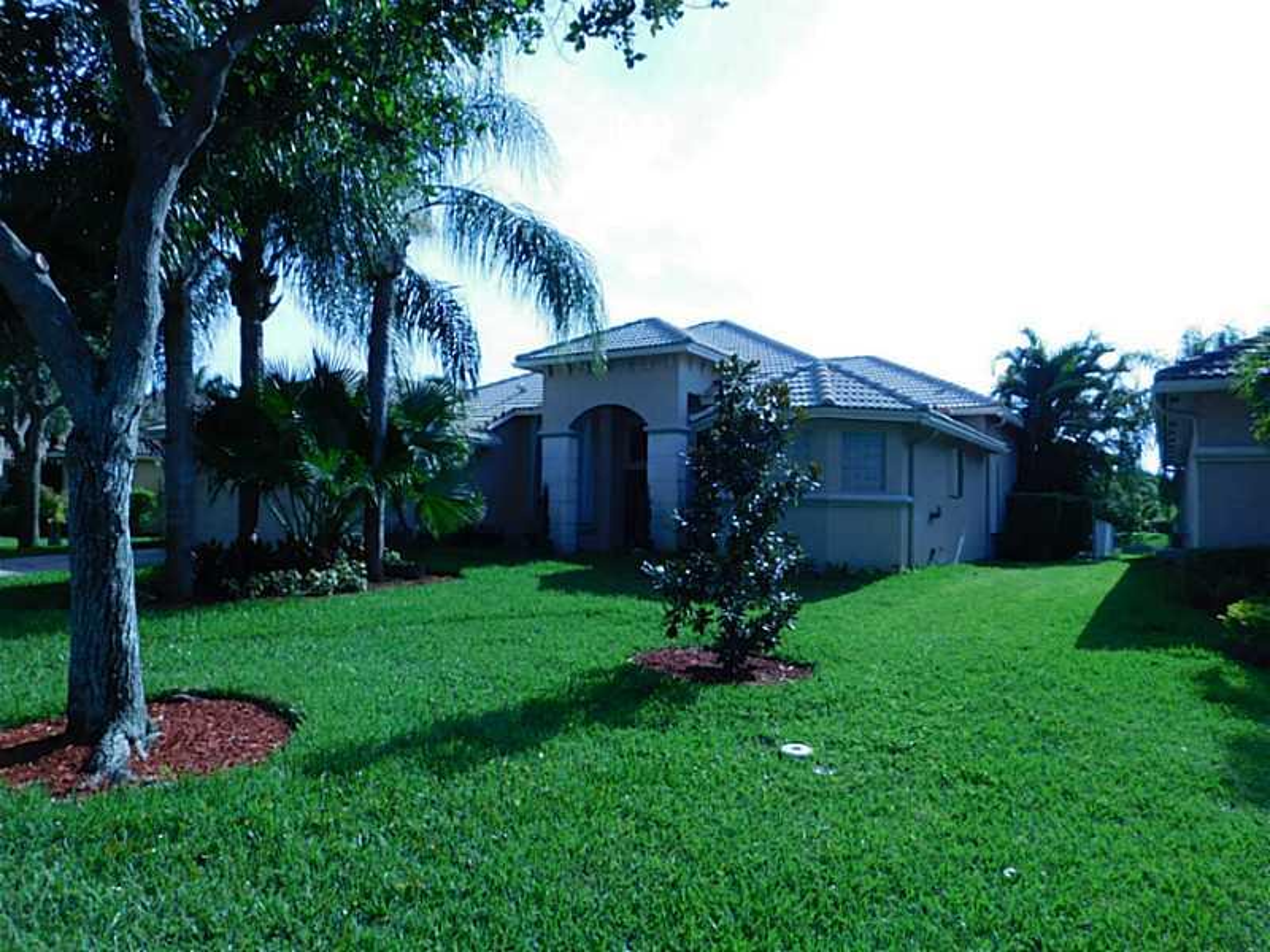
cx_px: 635
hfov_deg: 73.9
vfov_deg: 58.9
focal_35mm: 23
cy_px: 476
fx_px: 844
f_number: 3
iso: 125
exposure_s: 1/1500
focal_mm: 4
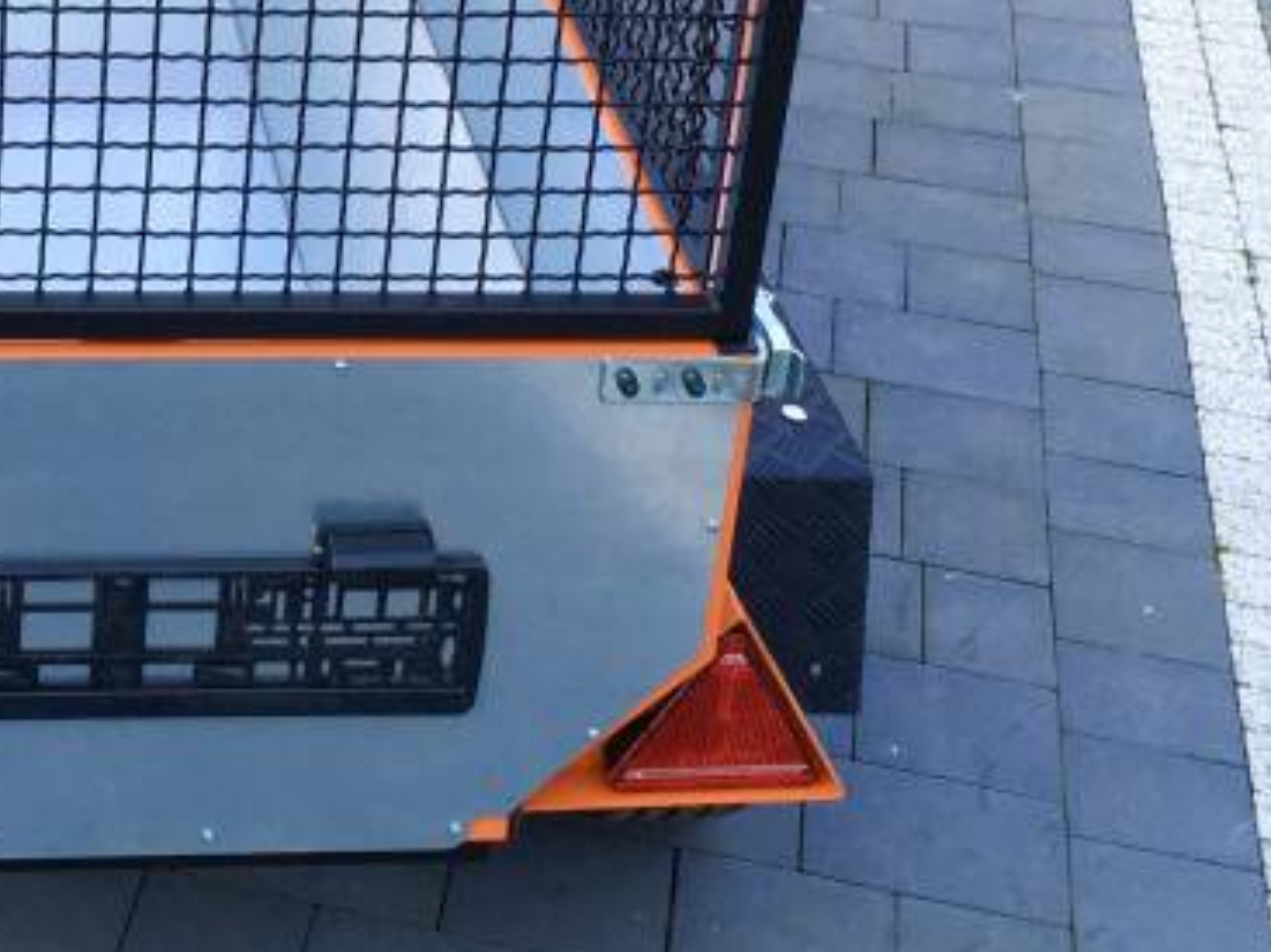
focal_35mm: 79
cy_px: -97
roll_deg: -2.6
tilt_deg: -22.9
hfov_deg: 24.1
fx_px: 2900
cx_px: 156
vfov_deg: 18.0
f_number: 2.2
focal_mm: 4.15
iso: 40
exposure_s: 1/100
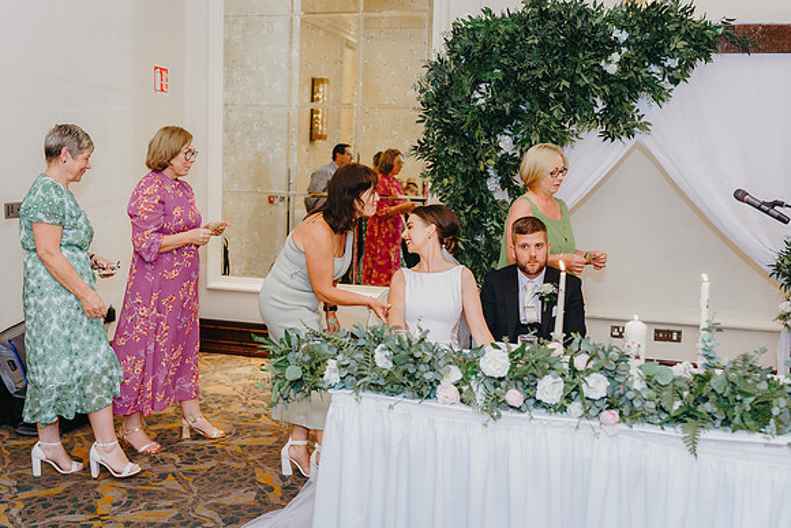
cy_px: 244
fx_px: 863
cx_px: 407
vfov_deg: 34.0
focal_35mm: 39
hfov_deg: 49.2
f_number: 2.2
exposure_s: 1/200
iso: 1000
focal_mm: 35
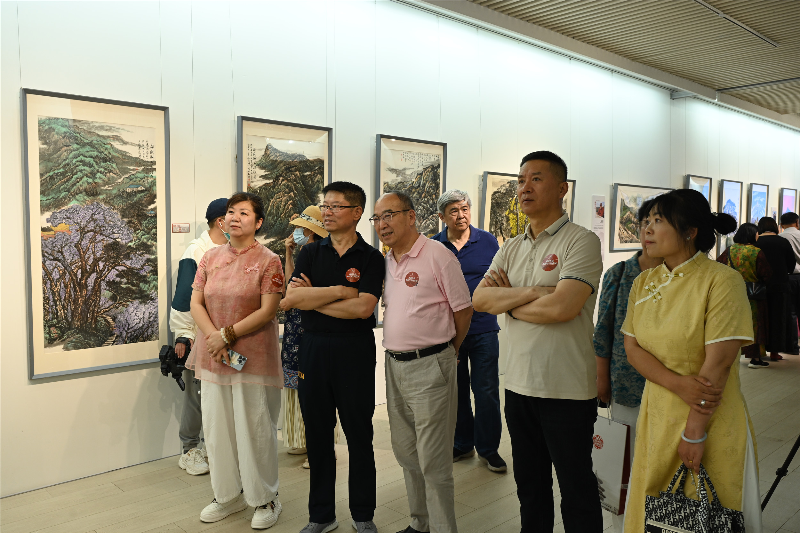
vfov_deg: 44.3
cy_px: 266
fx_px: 655
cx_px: 400
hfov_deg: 62.8
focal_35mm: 30
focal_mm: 29.5
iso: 400
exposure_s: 1/50
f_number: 6.3
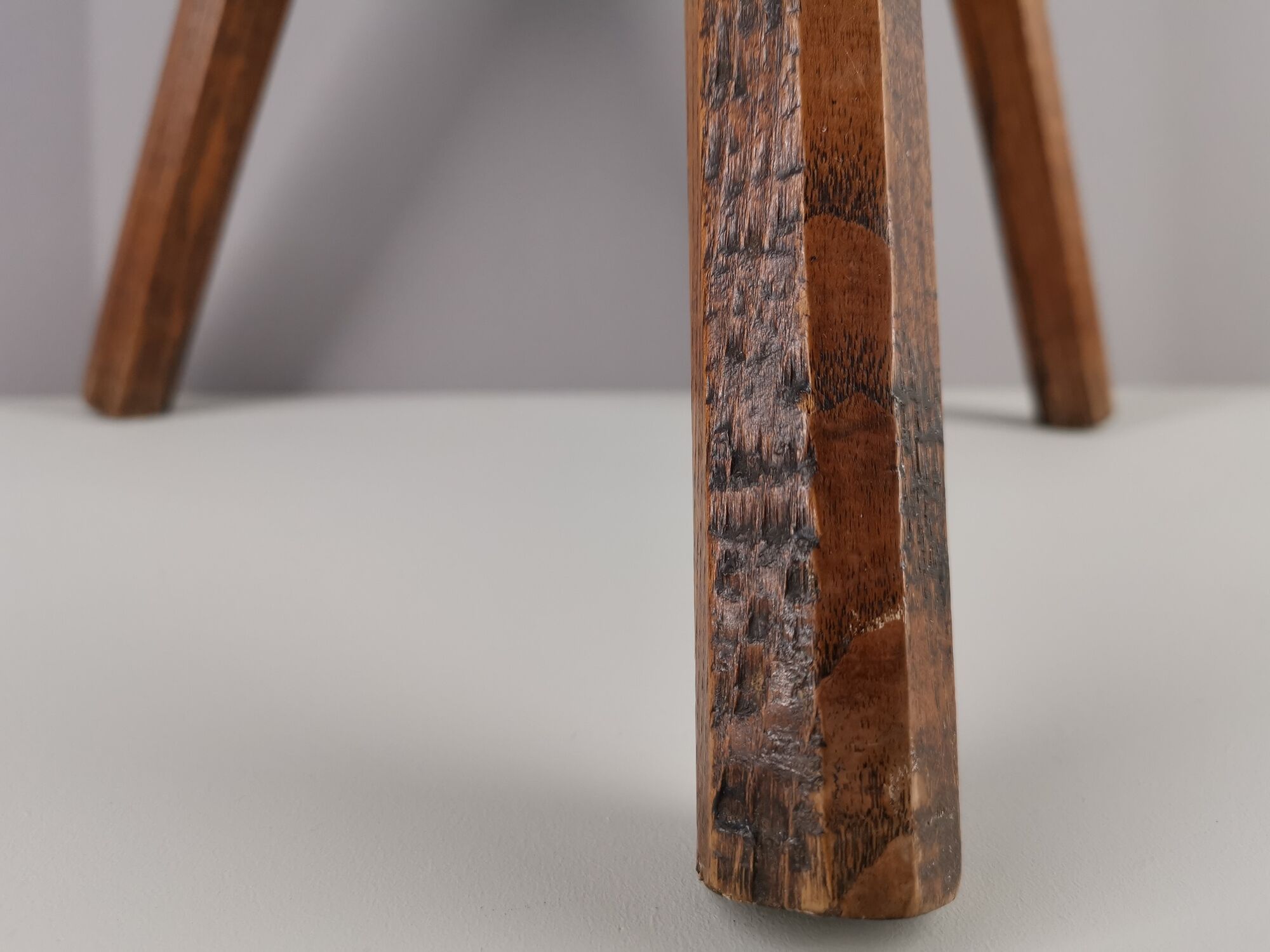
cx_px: 635
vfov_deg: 51.4
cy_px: 476
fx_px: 991
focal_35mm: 27
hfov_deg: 65.3
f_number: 1.8
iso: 125
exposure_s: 1/100
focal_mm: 5.58
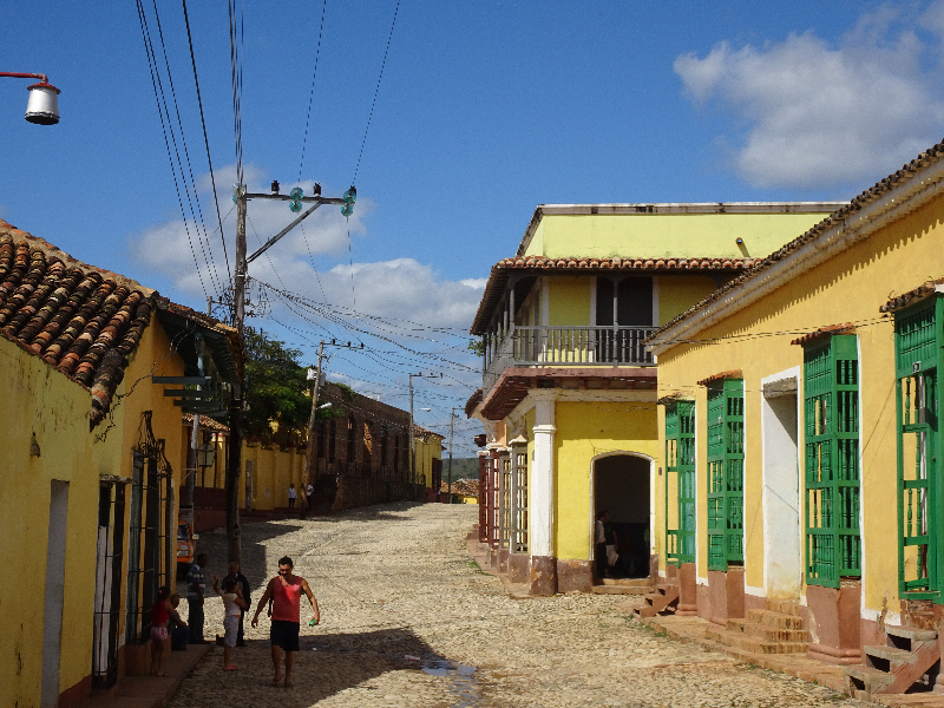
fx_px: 1527
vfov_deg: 26.1
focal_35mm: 56
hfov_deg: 34.3
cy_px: 354
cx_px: 472
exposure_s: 1/1000
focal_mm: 9.52
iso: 80
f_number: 4.5
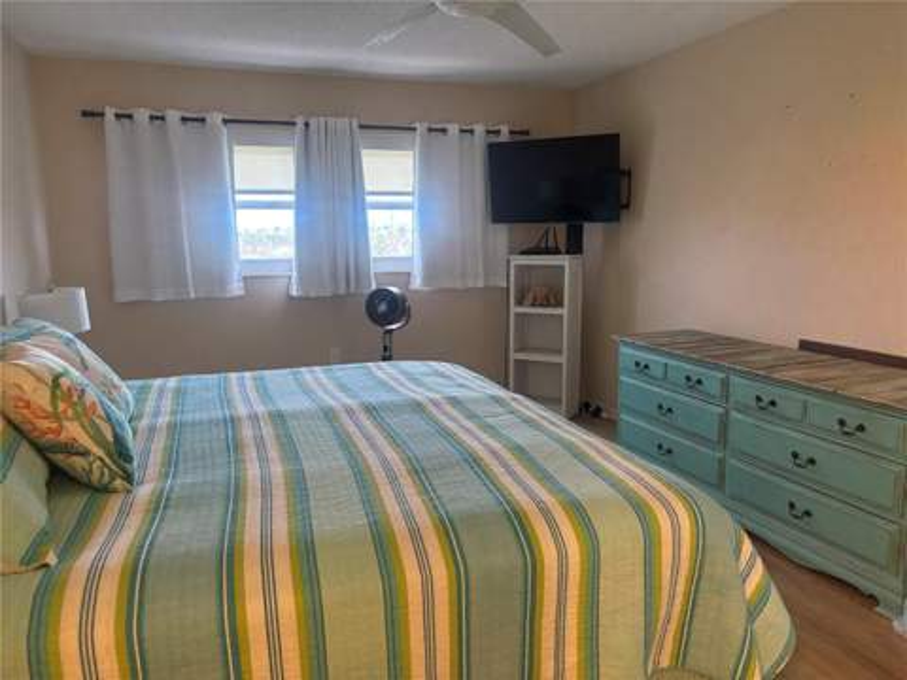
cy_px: 340
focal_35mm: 26
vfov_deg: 53.1
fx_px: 681
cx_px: 454
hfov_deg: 67.3
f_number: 1.6
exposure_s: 1/60
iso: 400
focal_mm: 5.96
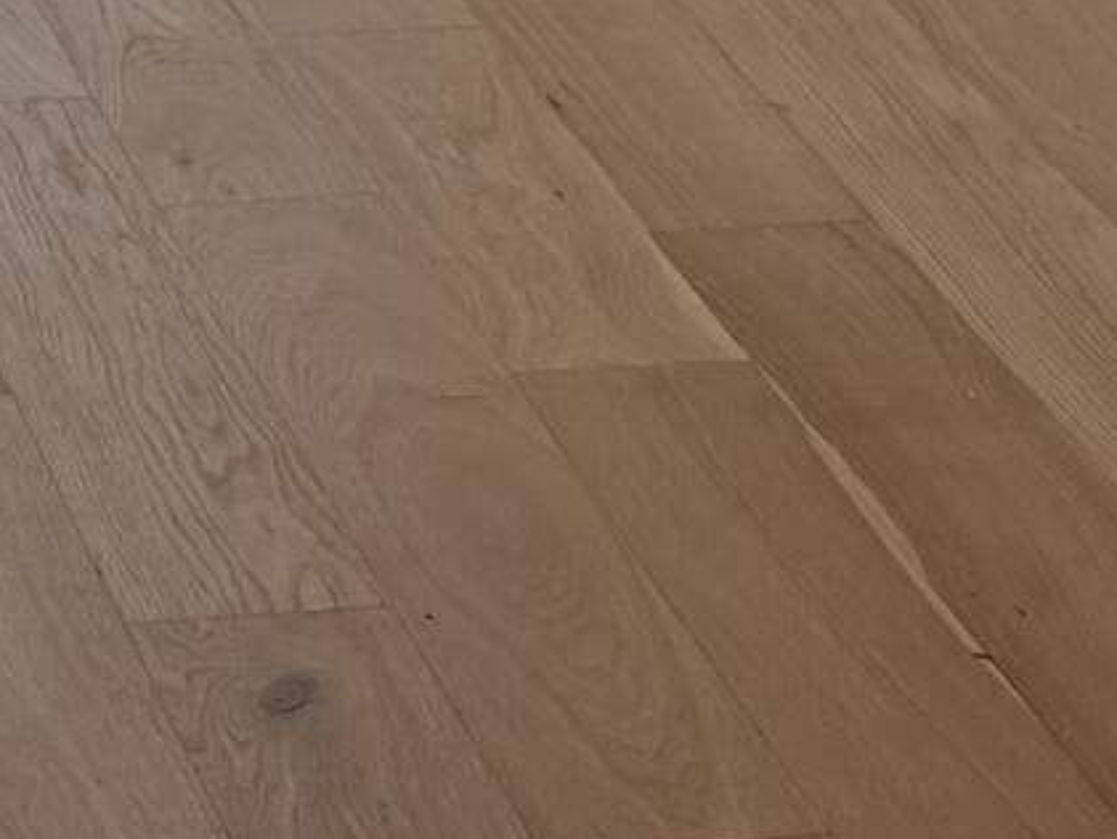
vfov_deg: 7.2
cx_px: -207
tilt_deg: -0.1
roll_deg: -0.9
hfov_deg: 11.3
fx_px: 5519
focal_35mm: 171
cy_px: -2092
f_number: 1.78
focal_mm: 6.76
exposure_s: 1/372
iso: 80
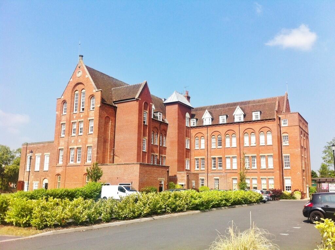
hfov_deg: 52.7
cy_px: 125
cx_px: 168
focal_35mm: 35
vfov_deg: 40.6
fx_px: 338
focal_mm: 3.85
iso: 80
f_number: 2.8
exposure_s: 1/1436
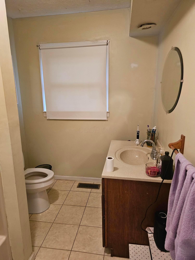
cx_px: 98
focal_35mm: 23
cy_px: 130
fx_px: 173
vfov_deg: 73.9
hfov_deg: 58.9
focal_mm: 6.3
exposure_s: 1/40
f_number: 1.7
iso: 640
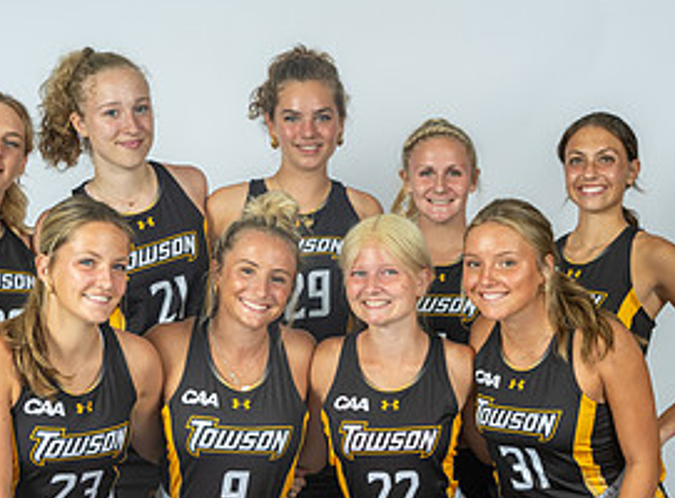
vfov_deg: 15.6
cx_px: 505
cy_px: 492
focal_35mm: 92
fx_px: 1784
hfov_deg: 21.3
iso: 160
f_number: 10
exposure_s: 1/200
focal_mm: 34
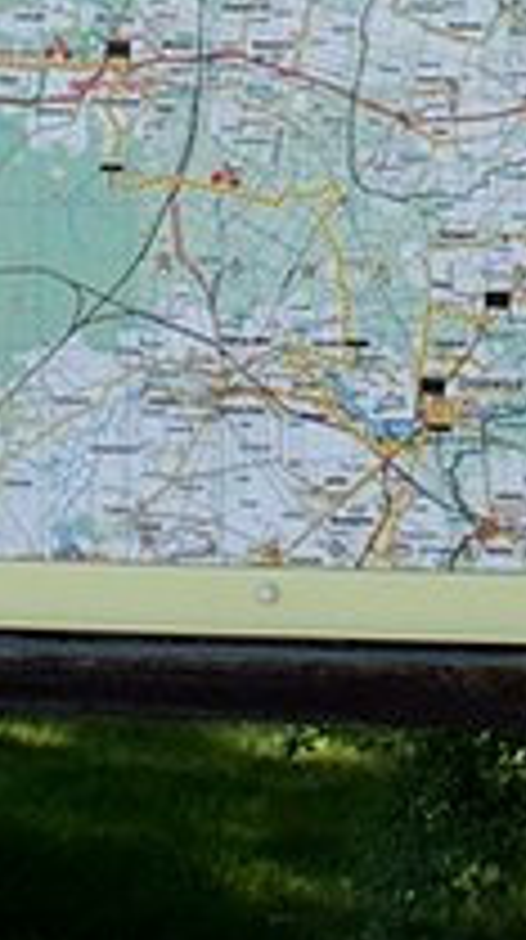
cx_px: 436
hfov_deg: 9.9
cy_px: -346
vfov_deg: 16.4
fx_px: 3036
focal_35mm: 122
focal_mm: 18
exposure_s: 1/80
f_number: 10
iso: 100
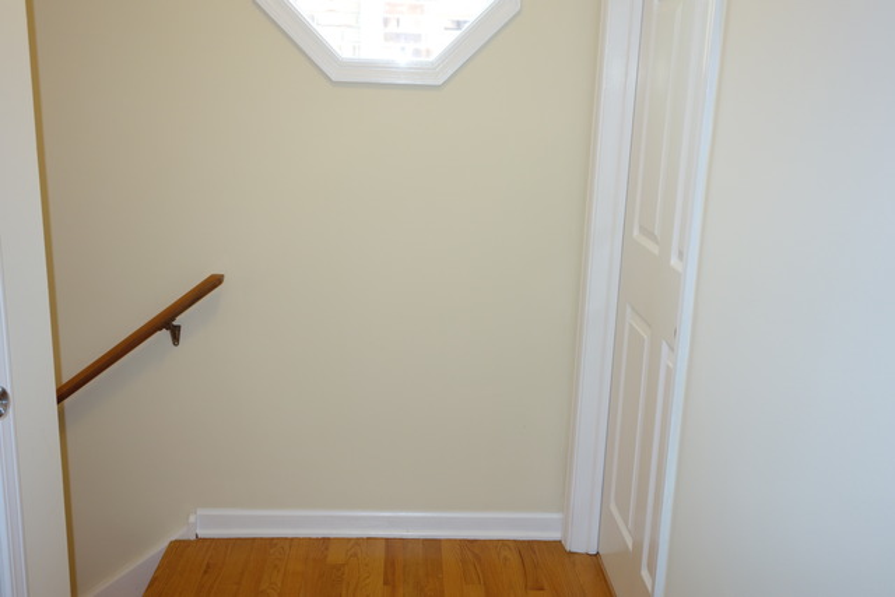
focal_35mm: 35
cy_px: 298
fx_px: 870
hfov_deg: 54.4
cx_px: 448
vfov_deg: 37.9
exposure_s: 1/50
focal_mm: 13.09
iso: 125
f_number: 2.8
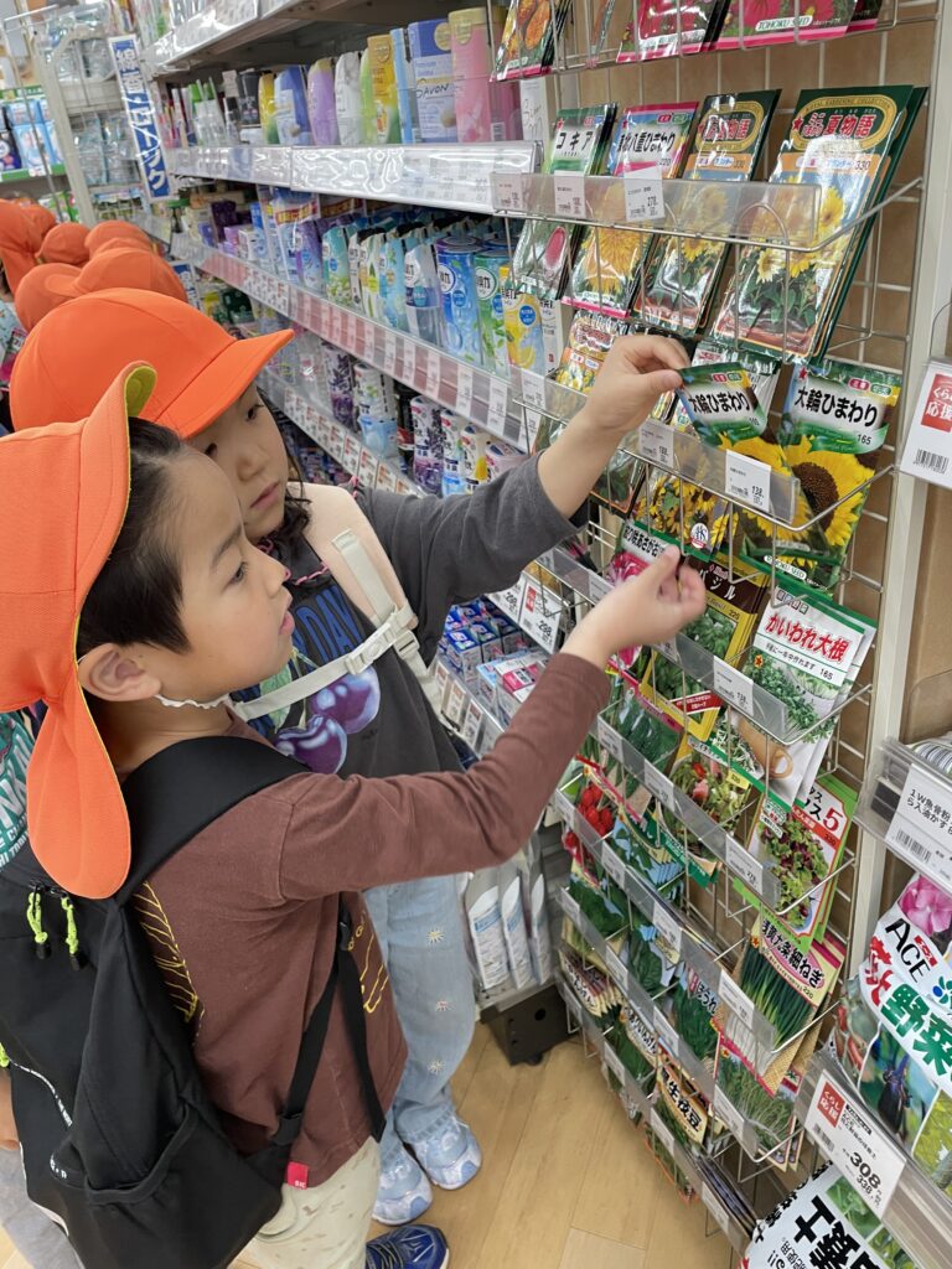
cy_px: 634
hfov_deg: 53.1
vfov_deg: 67.3
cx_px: 476
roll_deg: +8.0
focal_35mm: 26
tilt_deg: -28.3
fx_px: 953
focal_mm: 4.2
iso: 100
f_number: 1.6
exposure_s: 1/60
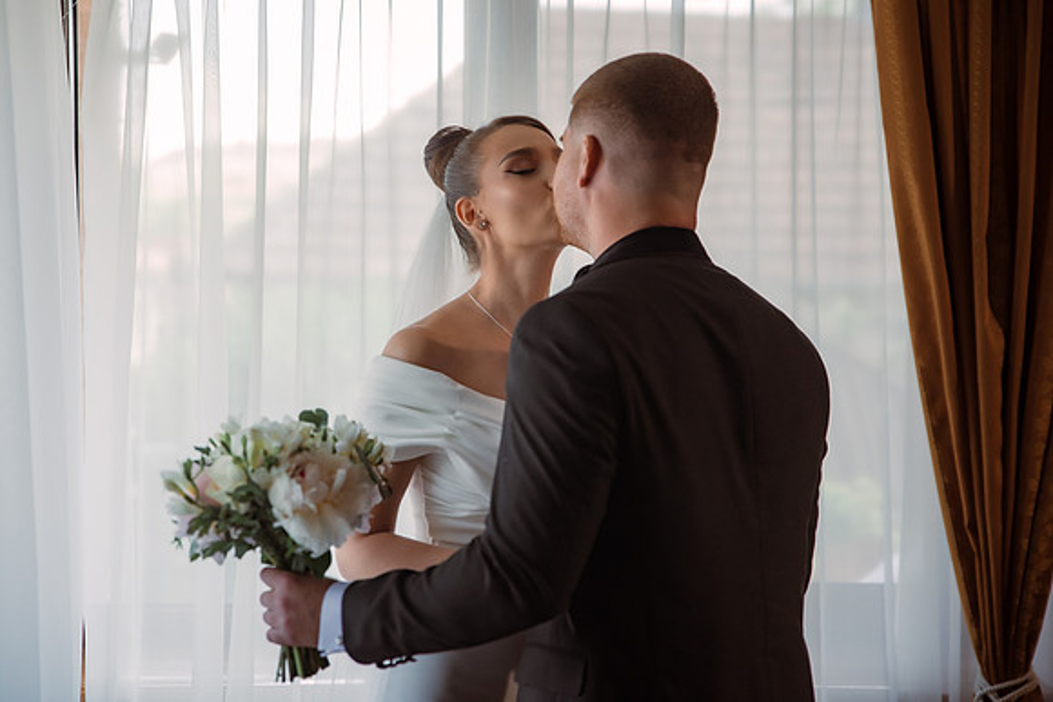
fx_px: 2231
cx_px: 480
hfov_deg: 26.5
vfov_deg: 17.9
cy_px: 320
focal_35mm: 76
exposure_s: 1/320
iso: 800
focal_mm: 70
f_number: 2.8
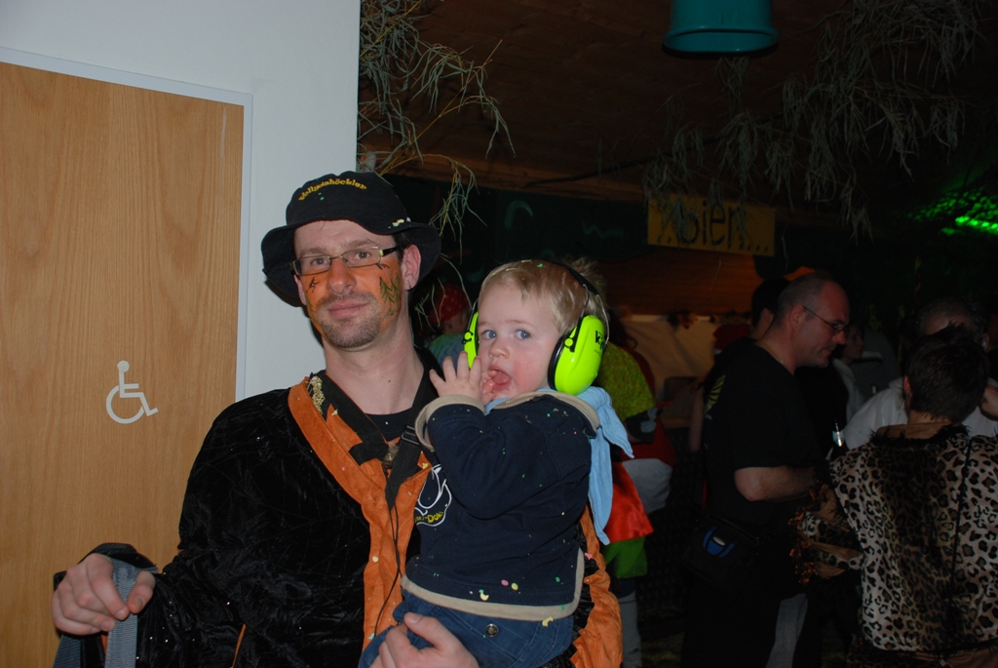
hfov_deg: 49.5
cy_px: 334
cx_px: 499
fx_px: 1082
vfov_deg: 34.3
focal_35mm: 39
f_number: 4
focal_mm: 26
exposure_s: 1/60
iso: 200
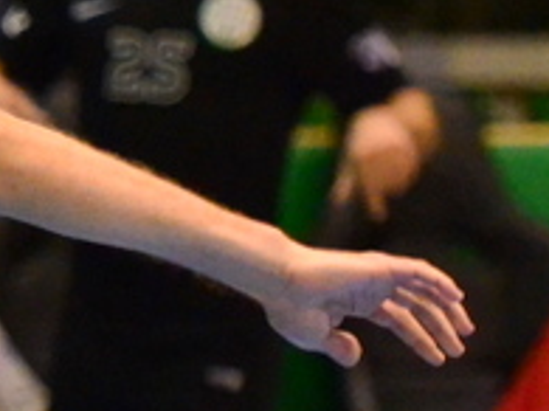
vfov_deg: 1.2
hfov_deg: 1.7
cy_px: 486
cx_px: -836
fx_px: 18972
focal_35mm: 1197
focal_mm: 135
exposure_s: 1/1000
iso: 4000
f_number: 2.8
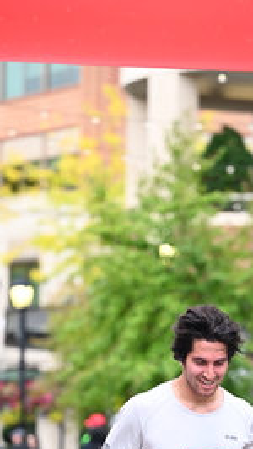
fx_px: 2678
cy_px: 395
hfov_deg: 5.4
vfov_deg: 9.5
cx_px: 202
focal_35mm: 225
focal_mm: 104
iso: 1000
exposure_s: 1/1600
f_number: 2.8
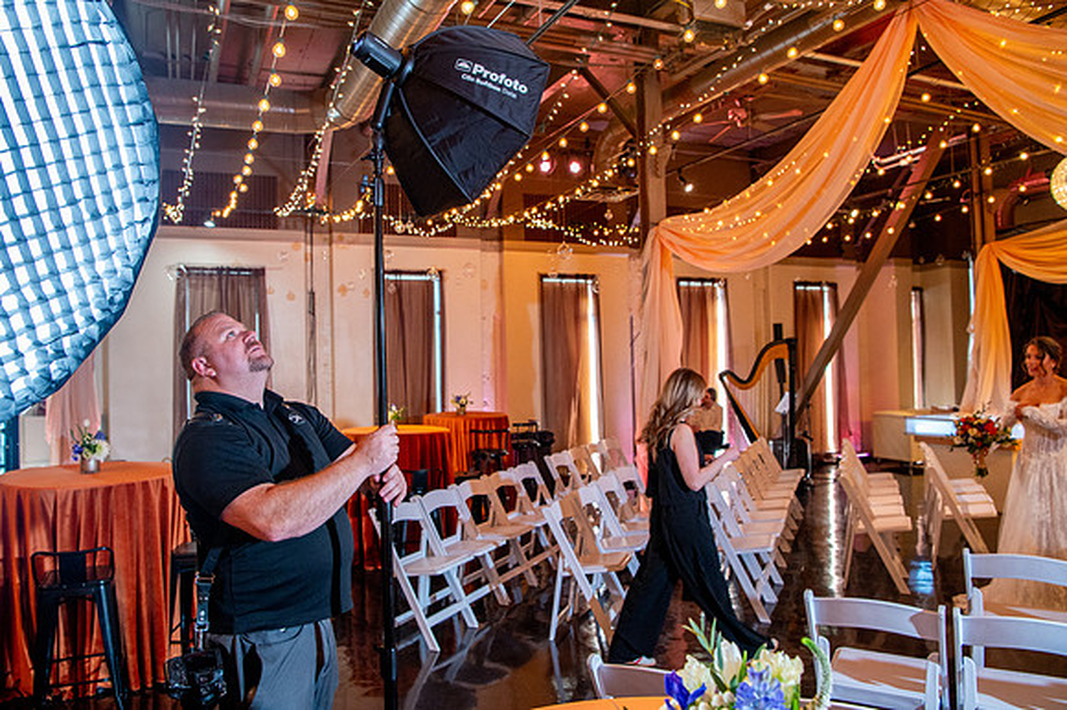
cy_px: 353
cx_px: 505
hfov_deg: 70.0
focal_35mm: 26
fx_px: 761
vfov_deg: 50.1
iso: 2500
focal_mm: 24
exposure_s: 1/100
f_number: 5
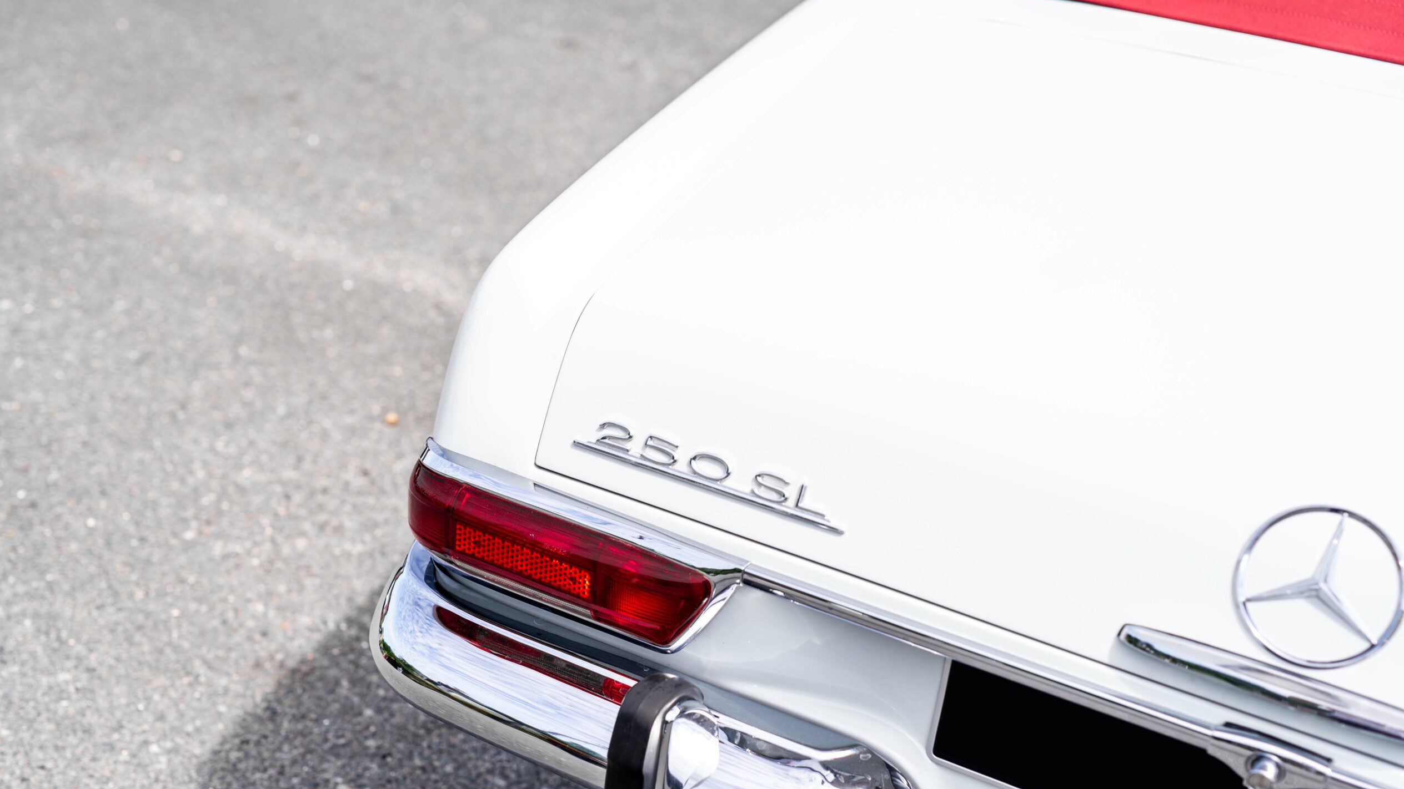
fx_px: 1973
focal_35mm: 53
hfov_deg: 39.2
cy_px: 459
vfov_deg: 22.6
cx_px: 706
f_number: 3.2
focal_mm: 50
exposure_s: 1/500
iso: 100
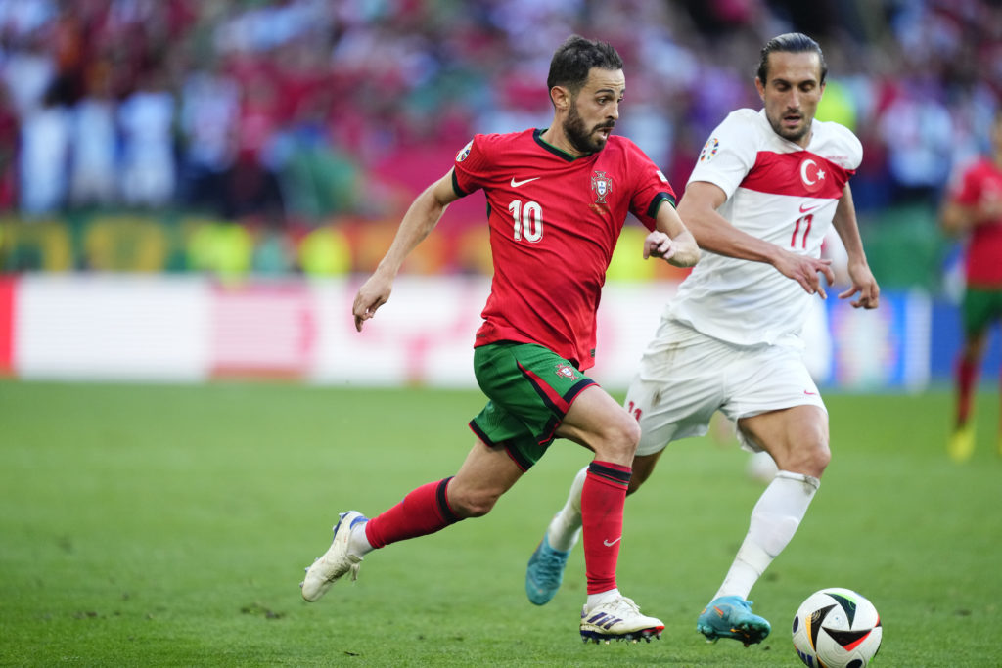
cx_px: 501
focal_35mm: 400
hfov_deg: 5.2
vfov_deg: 3.4
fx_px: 11134
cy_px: 334
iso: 2500
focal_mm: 400
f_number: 2.8
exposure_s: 1/2000
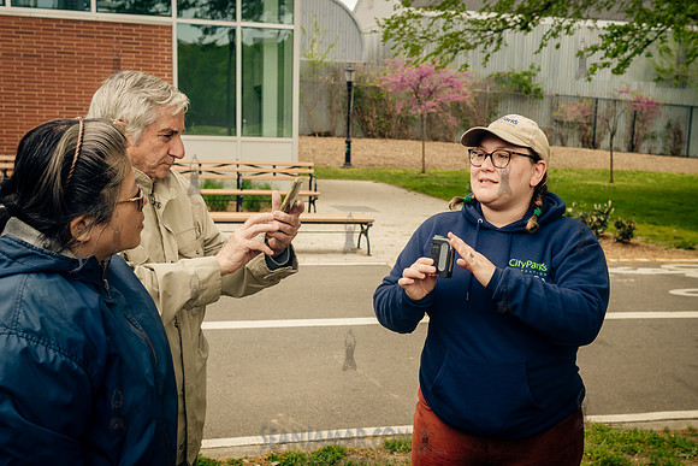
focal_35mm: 44
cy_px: 270
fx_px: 853
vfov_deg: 30.5
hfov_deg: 44.4
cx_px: 399
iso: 250
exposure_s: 1/250
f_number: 5.6
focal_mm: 35
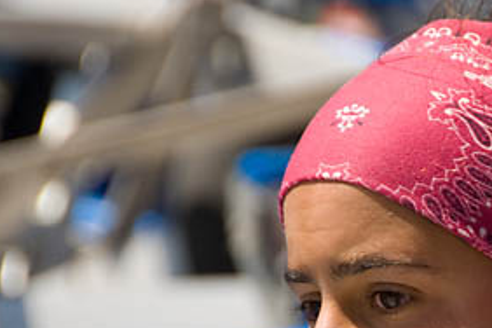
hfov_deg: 3.3
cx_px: 487
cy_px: 282
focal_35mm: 616
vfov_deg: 2.2
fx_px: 8418
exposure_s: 1/250
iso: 100
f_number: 8
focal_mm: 200
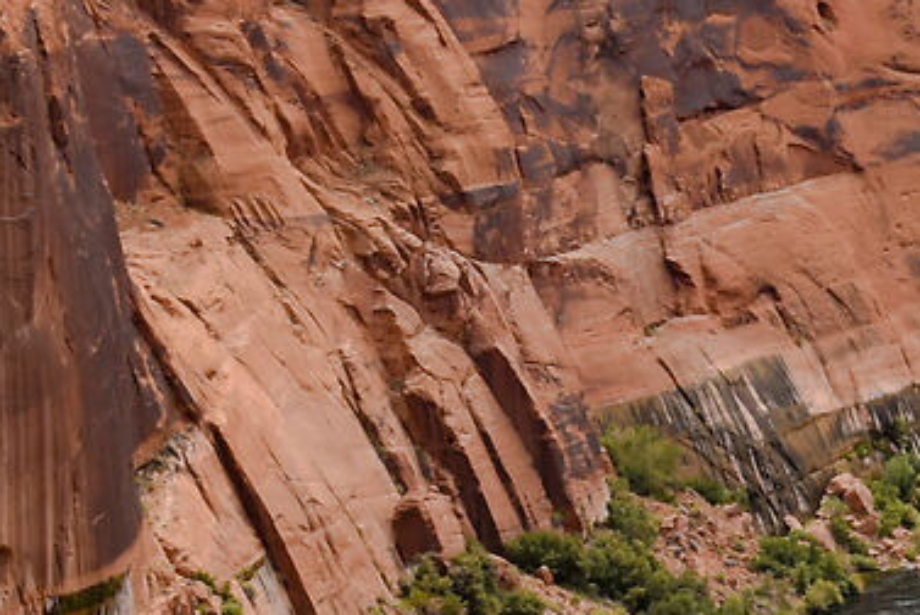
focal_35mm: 191
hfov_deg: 10.5
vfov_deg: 7.1
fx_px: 4885
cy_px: 781
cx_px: 1206
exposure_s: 1/50
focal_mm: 30
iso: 160
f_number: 18
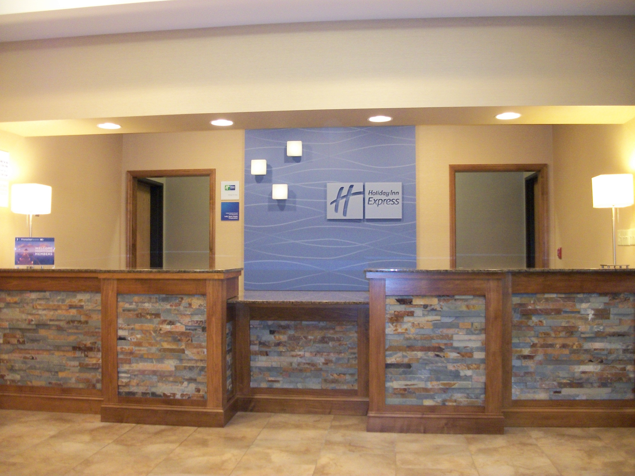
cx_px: 318
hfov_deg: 56.8
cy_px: 238
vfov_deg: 44.2
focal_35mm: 32
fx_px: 587
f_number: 2.9
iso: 250
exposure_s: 1/30
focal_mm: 5.7
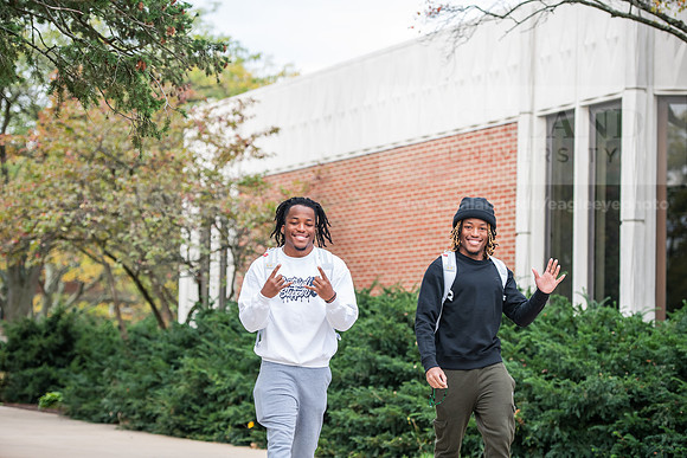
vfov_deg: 14.0
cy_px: 229
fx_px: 1871
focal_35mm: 98
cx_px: 344
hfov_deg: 20.8
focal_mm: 98
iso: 400
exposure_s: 1/320
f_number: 3.2
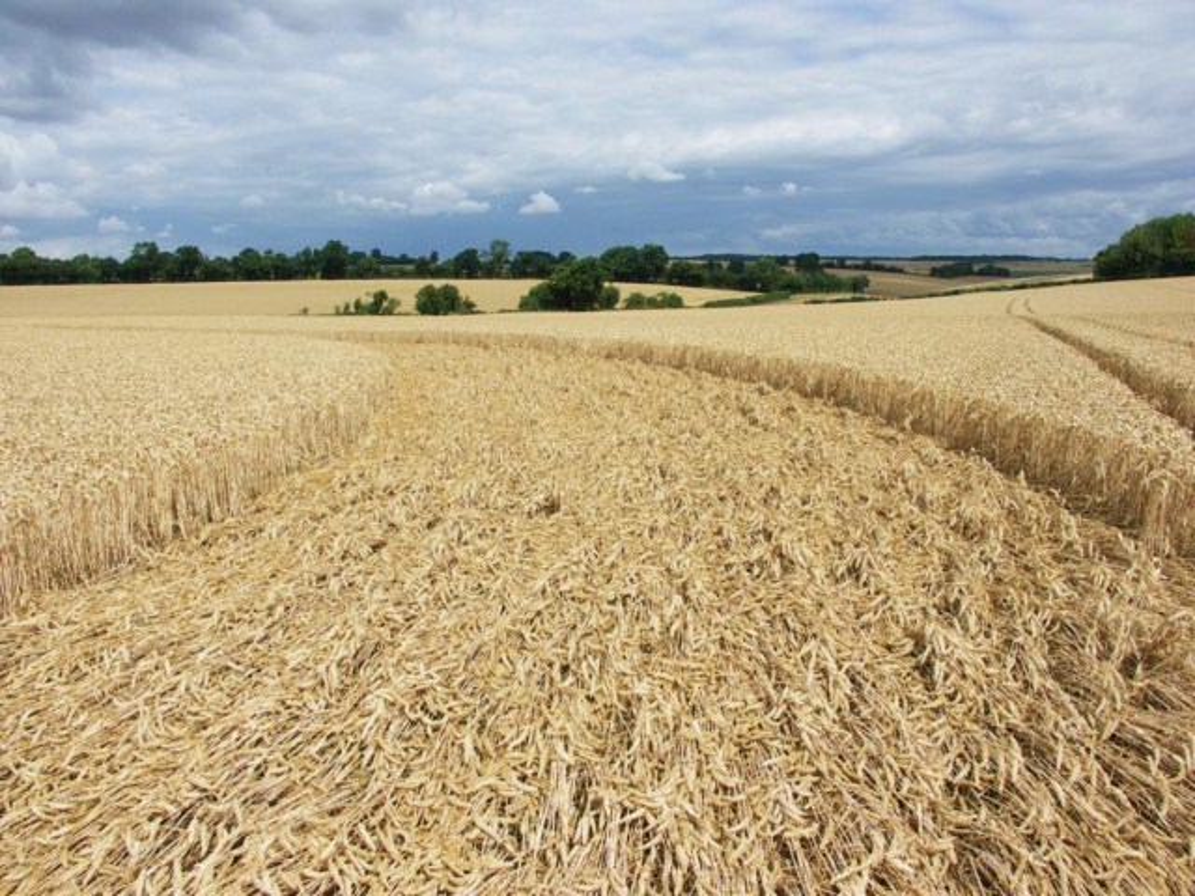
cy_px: 448
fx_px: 967
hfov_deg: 63.4
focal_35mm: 28
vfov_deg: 49.7
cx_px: 598
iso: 50
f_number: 7.1
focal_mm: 7.2
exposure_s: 1/250
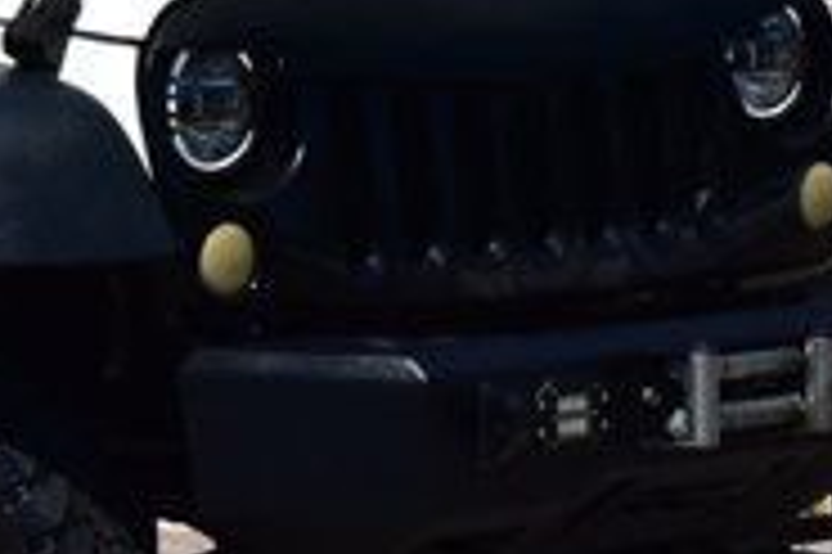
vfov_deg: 4.8
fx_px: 6511
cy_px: -171
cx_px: -193
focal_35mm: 282
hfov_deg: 7.2
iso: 200
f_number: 11
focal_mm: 34
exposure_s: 1/500
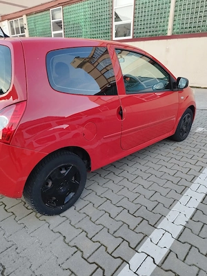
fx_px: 191
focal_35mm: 24
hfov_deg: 56.8
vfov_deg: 71.6
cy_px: 138
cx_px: 104
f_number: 1.89
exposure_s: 1/50
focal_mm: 5.89
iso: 130
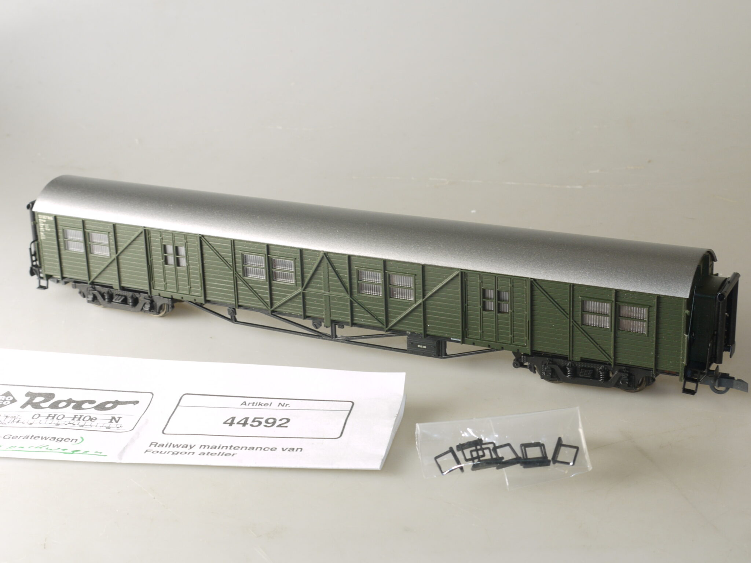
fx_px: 1475
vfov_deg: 21.6
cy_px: 282
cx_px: 376
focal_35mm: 68
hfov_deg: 28.6
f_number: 10
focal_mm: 24
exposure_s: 1/13
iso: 100
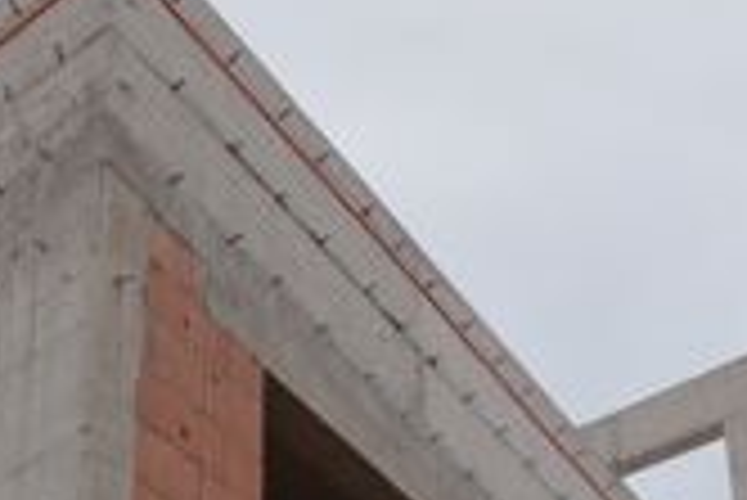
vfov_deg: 16.4
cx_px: 259
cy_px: 932
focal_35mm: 68
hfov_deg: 29.5
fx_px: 1412
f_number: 6.3
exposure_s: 1/500
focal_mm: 16
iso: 200
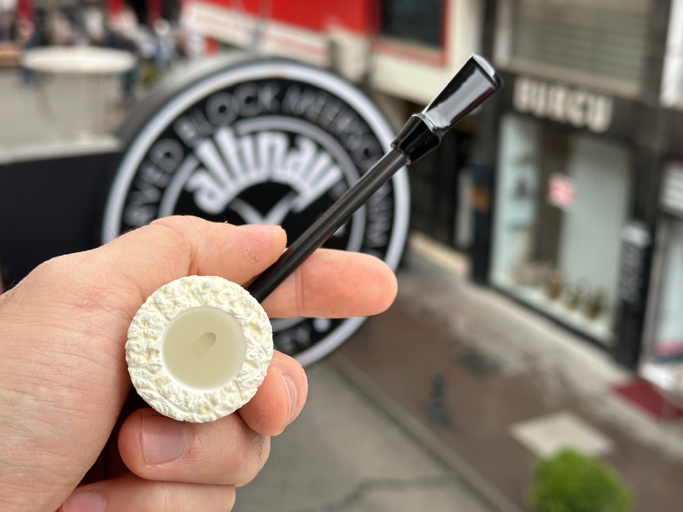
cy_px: 256
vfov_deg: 30.3
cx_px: 342
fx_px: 947
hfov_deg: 39.7
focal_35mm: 48
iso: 64
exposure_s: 1/594
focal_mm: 6.86
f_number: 1.78
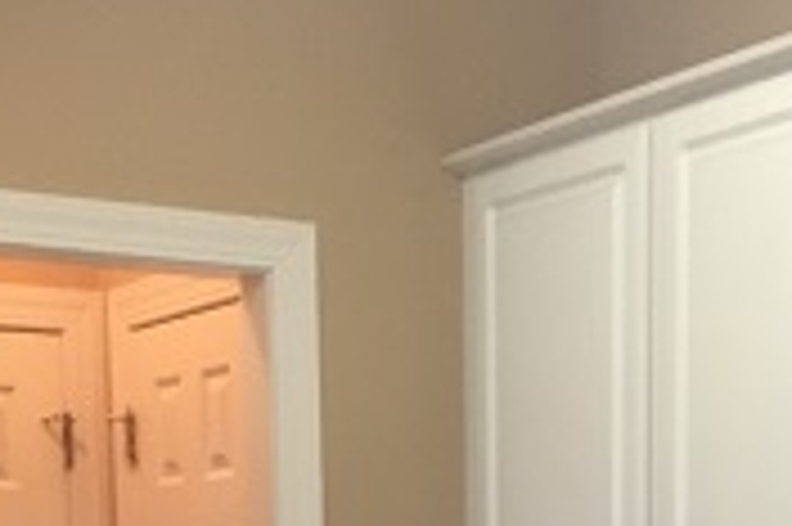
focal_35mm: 103
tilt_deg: -7.5
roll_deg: -0.1
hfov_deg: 19.7
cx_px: 567
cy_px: 967
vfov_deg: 12.1
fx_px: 2264
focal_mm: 4.15
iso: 100
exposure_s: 1/30
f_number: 2.2
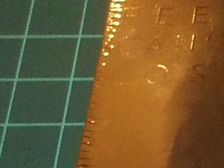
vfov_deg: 9.9
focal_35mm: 147
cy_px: 232
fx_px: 951
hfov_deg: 11.6
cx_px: 492
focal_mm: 4.1
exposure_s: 1/30
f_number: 3.3
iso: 200
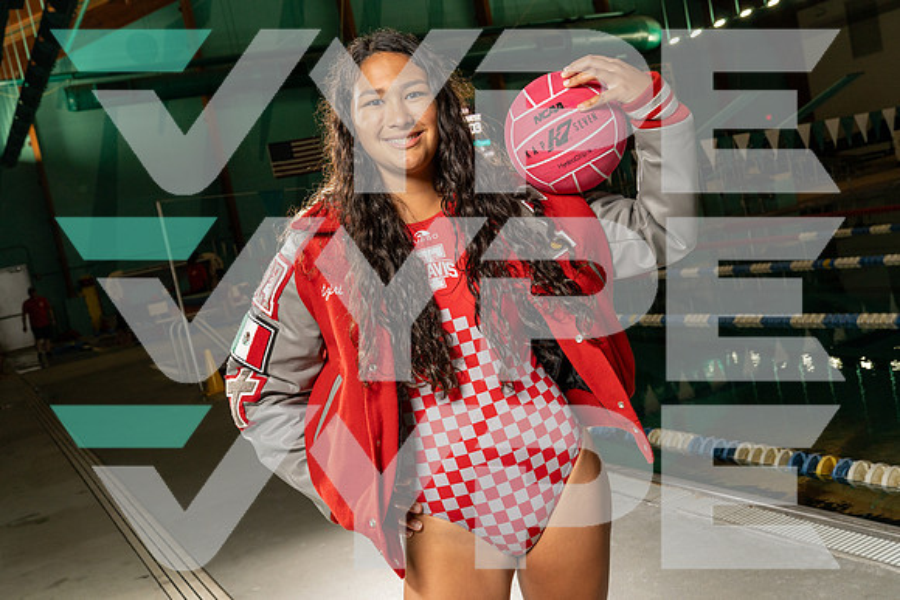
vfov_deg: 35.1
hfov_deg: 50.7
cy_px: 300
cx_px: 450
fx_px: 950
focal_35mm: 38
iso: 500
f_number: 8
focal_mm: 38
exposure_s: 1/250
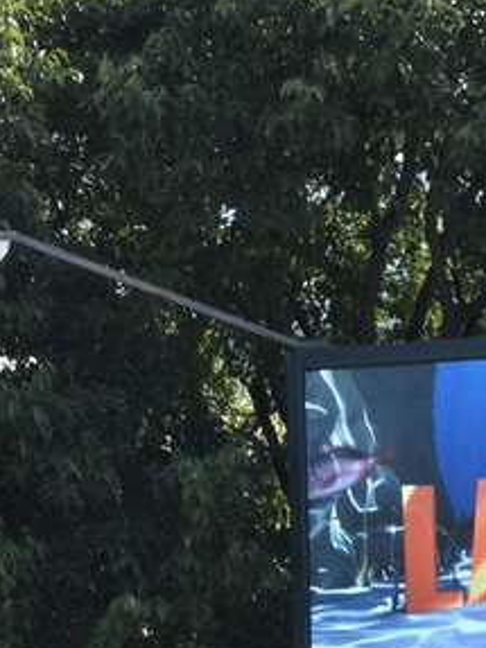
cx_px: -93
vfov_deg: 3.9
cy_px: 806
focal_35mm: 513
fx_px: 9611
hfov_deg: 2.9
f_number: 16
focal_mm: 85
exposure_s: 1/125
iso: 100
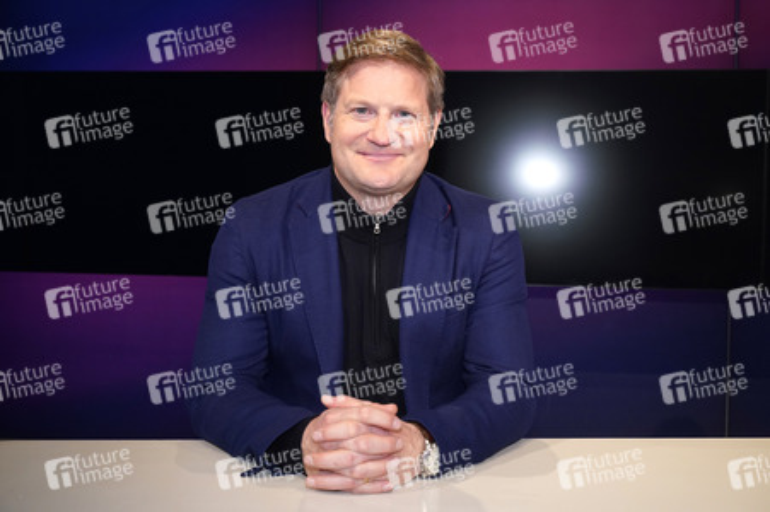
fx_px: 834
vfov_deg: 34.2
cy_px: 256
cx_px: 385
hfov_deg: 49.6
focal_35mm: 39
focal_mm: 39
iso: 2000
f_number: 5
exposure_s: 1/125
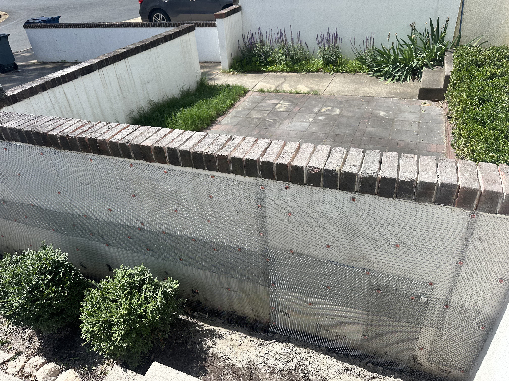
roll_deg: +4.8
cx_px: 254
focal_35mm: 24
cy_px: 190
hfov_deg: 71.6
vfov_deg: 56.8
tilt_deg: -34.4
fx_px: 353
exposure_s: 1/4184
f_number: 1.78
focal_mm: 6.86
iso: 80
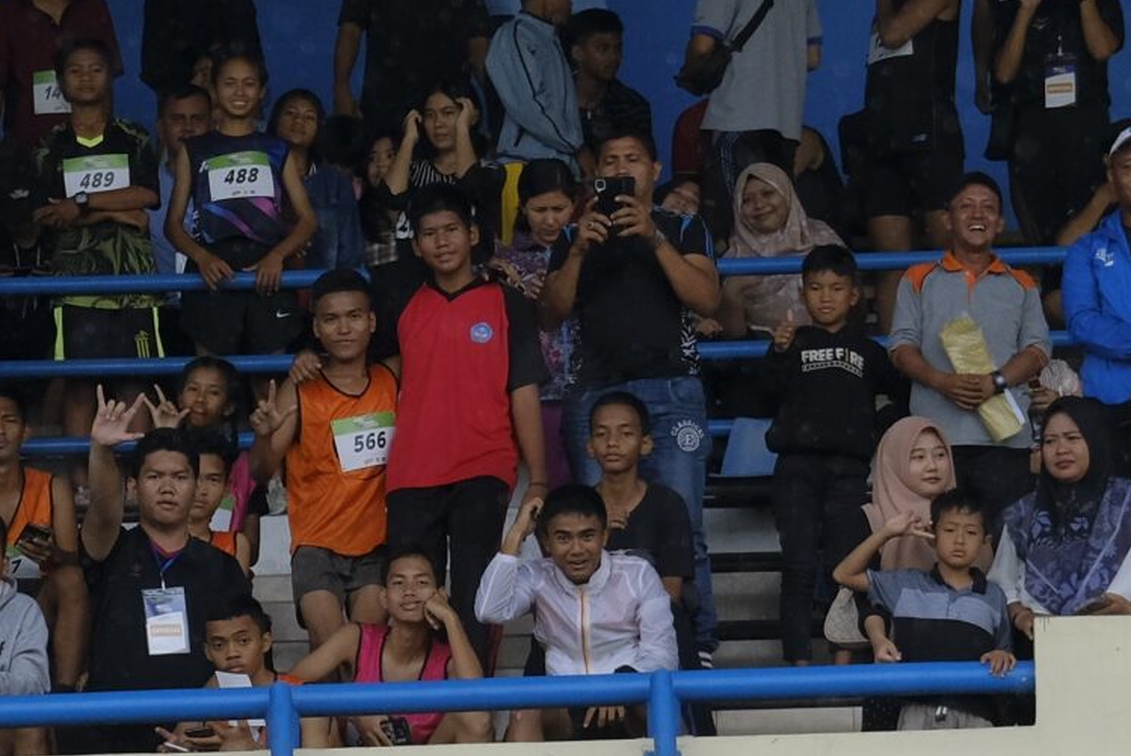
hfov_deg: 6.0
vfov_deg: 4.0
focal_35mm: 345
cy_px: 727
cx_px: 473
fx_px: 10849
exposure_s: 1/1000
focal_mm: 67.1
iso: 1250
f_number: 4.8
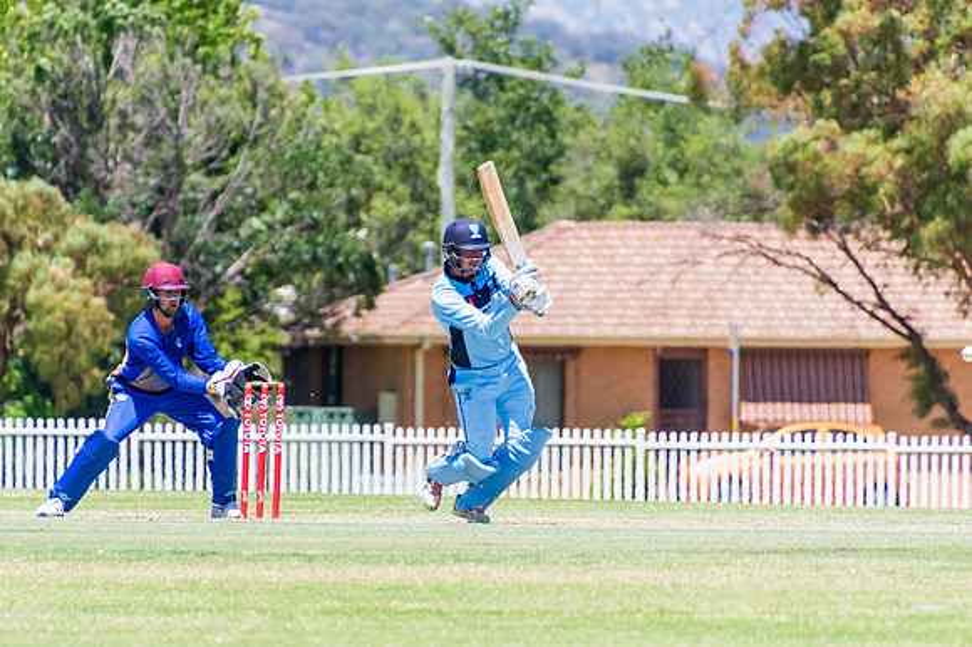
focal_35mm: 650
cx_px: 445
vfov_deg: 2.1
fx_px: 17549
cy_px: 347
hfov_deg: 3.2
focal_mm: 400
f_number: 6.3
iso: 400
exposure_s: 1/2000
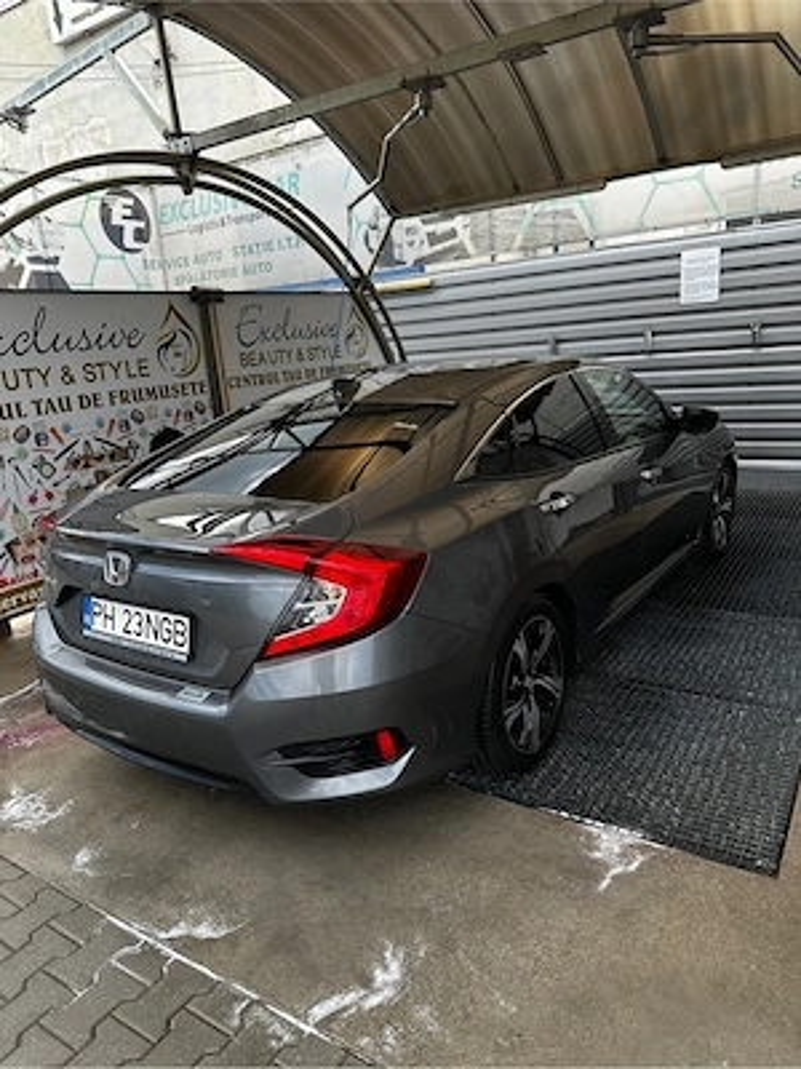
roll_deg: +3.9
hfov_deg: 56.8
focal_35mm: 24
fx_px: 740
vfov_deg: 71.6
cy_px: 534
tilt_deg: -14.6
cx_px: 400
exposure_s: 1/680
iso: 80
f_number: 1.78
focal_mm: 6.86
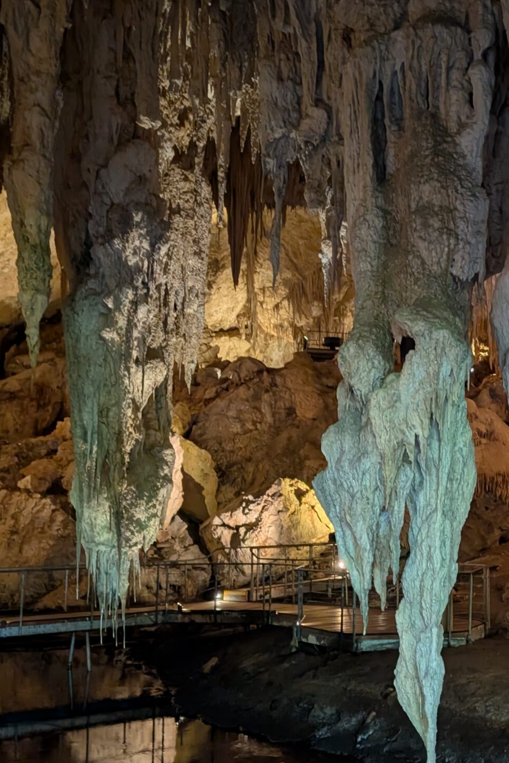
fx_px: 933
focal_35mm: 44
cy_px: 441
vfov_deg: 44.4
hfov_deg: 28.2
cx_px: 539
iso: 516
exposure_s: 1/75.4
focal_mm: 6.9
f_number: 1.68
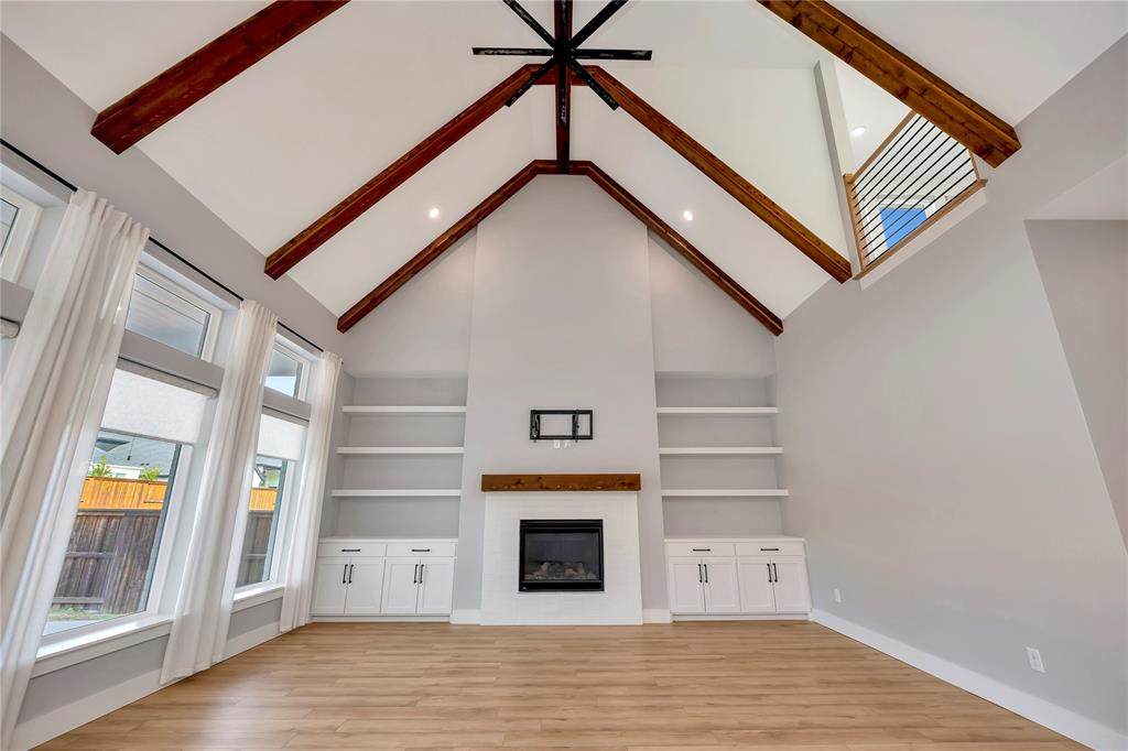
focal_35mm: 14
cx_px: 564
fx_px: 439
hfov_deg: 104.3
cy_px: 376
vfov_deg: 81.2
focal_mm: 14
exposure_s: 1/25
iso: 200
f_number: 5.6
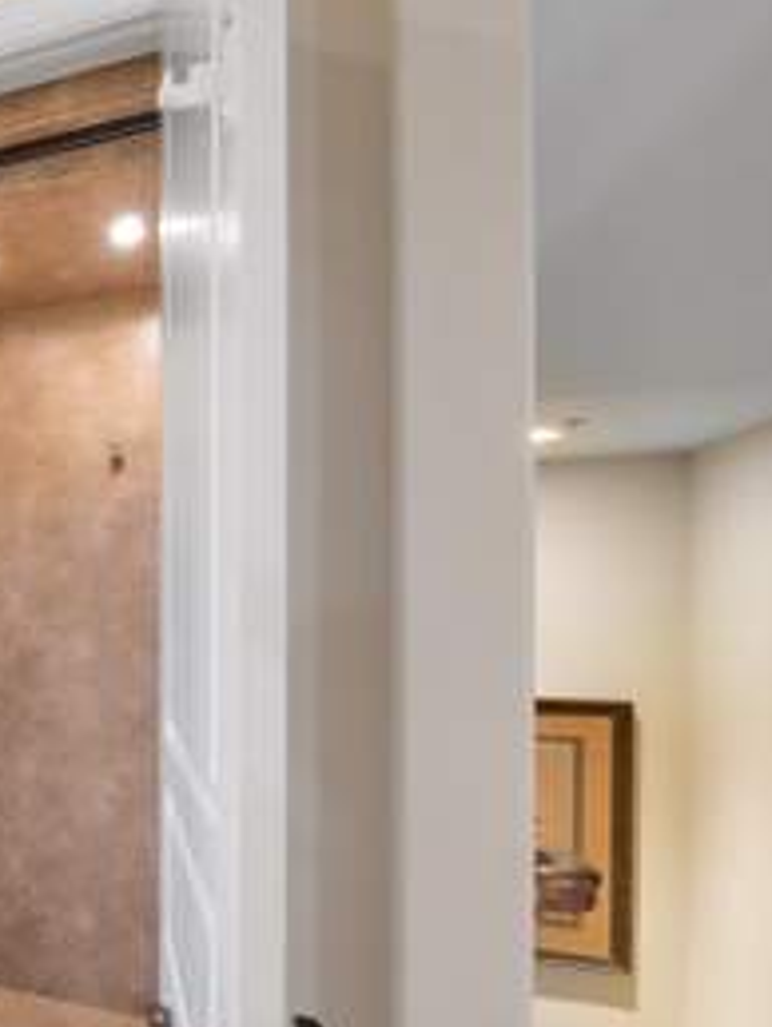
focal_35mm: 26
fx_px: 772
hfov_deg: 41.4
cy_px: 609
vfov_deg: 66.7
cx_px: -92
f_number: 7.1
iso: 200
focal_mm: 7
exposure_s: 1/1.25
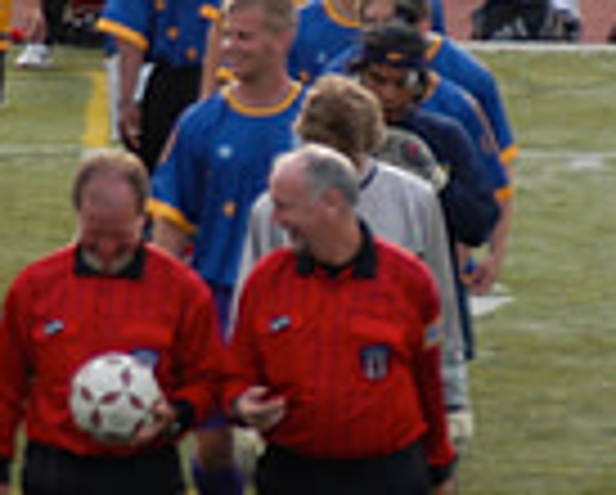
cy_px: 101
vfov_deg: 1.5
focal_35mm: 1011
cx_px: 144
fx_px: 18458
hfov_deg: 1.9
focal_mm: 170
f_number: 6
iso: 400
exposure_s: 1/640
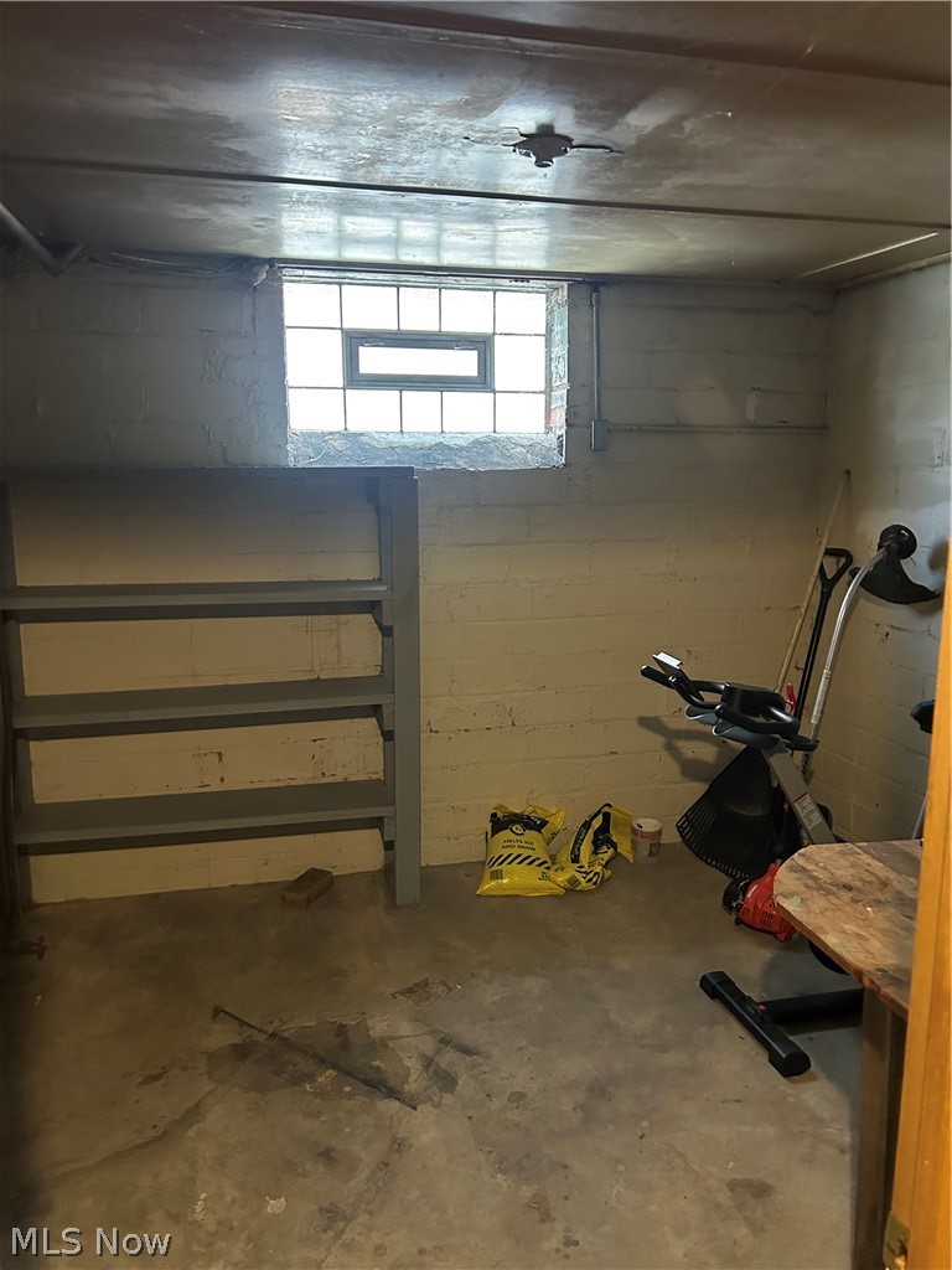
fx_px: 953
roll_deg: +0.1
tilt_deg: -9.9
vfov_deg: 67.3
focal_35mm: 26
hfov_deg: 53.1
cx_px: 476
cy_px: 635
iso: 500
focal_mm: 5.7
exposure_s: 1/40
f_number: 1.5
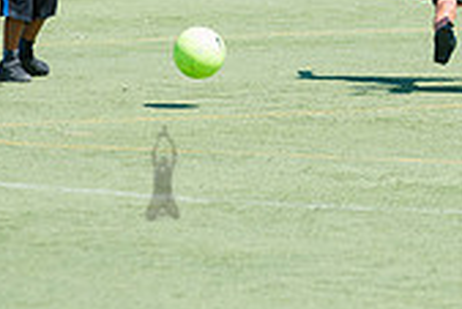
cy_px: 40
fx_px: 5947
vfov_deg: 3.0
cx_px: 514
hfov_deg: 4.4
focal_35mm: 463
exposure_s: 1/1000
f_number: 4
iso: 200
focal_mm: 135
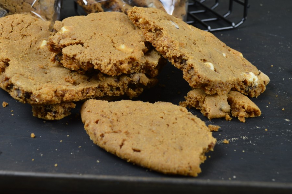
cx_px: 125
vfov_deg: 23.3
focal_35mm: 58
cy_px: 73
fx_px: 470
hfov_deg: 34.4
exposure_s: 1/4
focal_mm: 30
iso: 100
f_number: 6.3
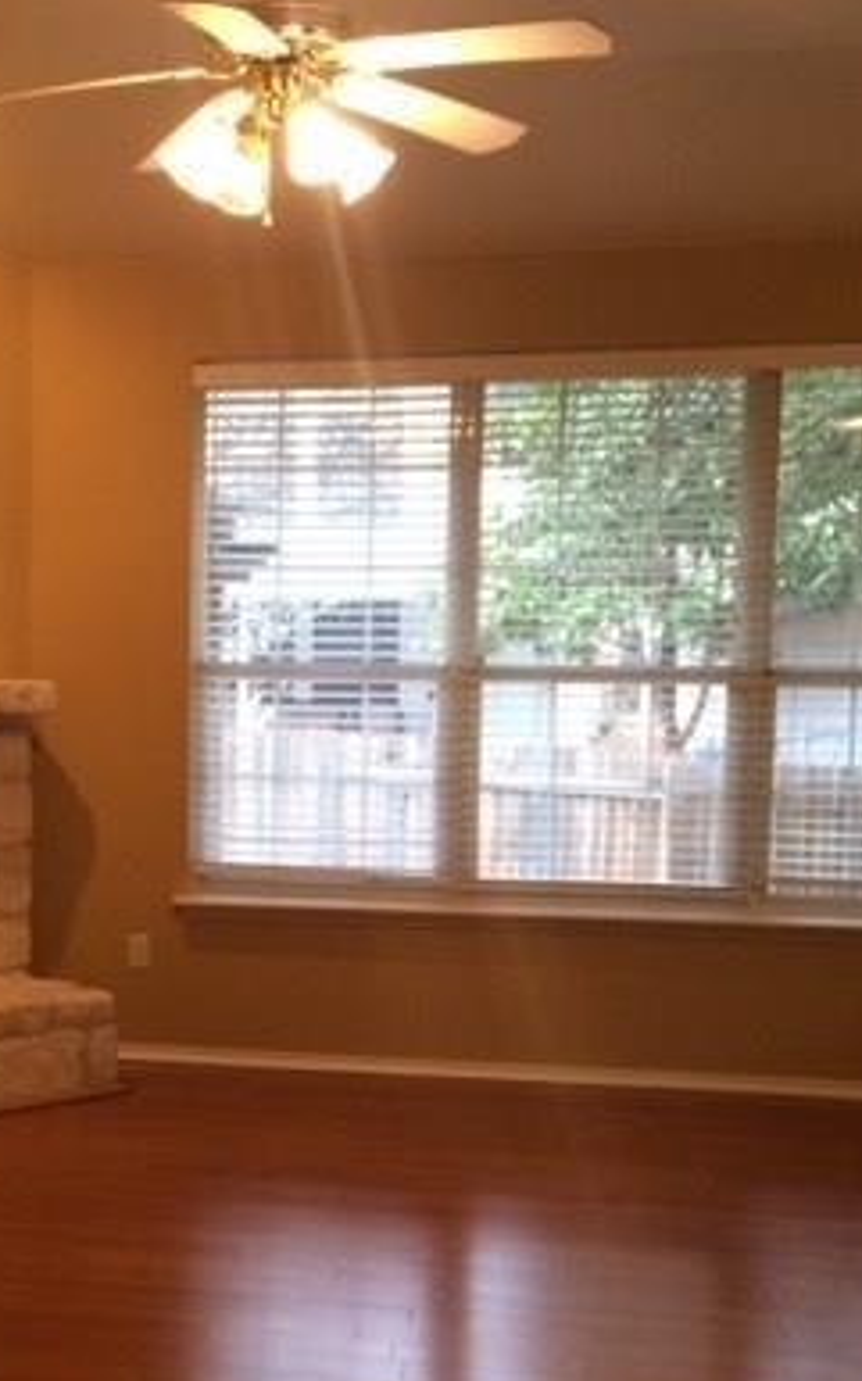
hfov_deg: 24.5
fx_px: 1918
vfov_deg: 39.5
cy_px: 794
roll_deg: +1.4
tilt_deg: -6.0
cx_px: 61
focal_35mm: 51
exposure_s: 1/30
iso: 125
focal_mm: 4.15
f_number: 2.2
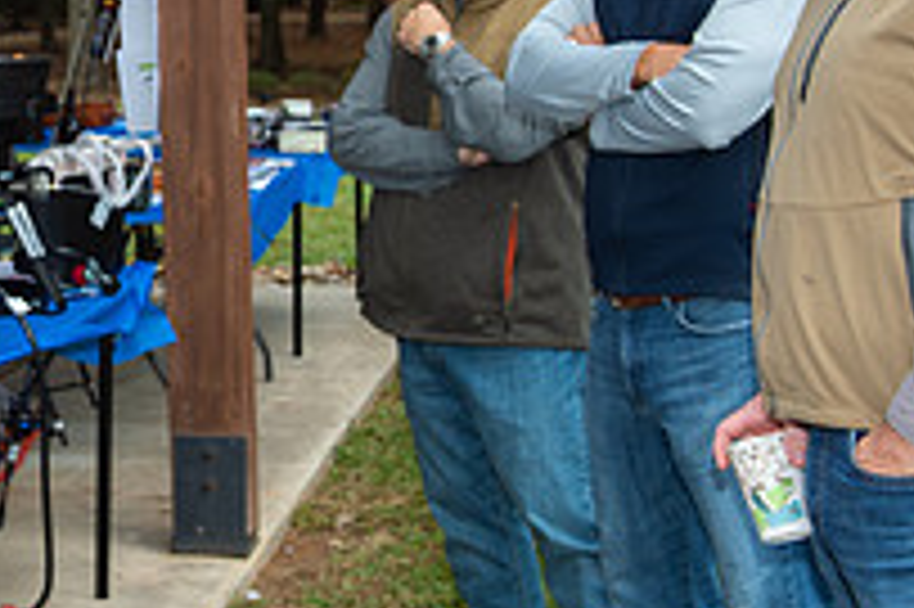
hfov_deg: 19.2
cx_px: -14
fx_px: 2613
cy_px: 27
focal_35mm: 103
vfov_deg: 13.1
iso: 400
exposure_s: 1/100
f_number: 5.6
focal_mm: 36
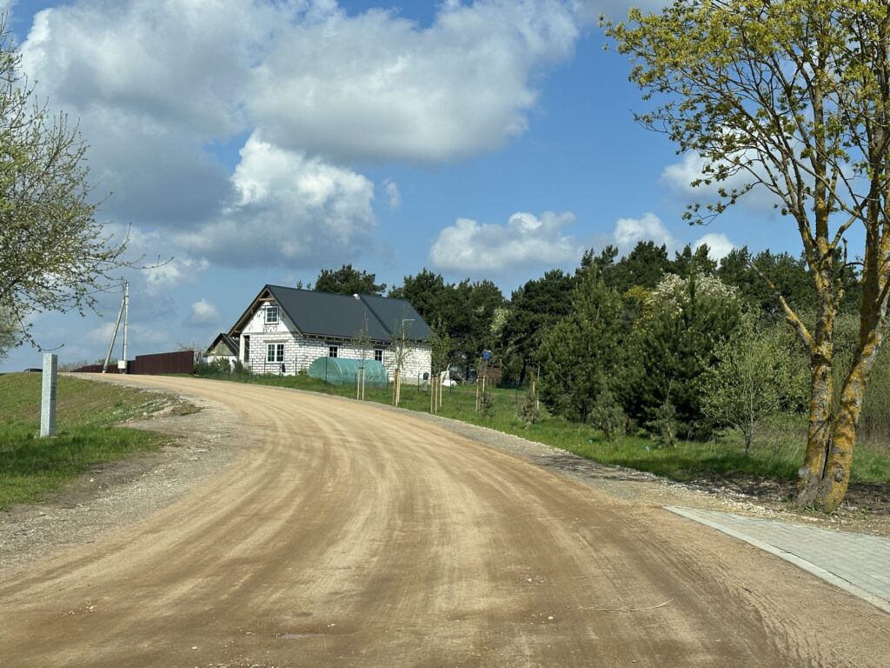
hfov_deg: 39.7
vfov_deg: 30.3
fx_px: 1234
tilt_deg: +1.8
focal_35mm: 48
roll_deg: -1.7
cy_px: 334
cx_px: 445
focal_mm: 6.86
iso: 64
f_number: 1.78
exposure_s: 1/4566
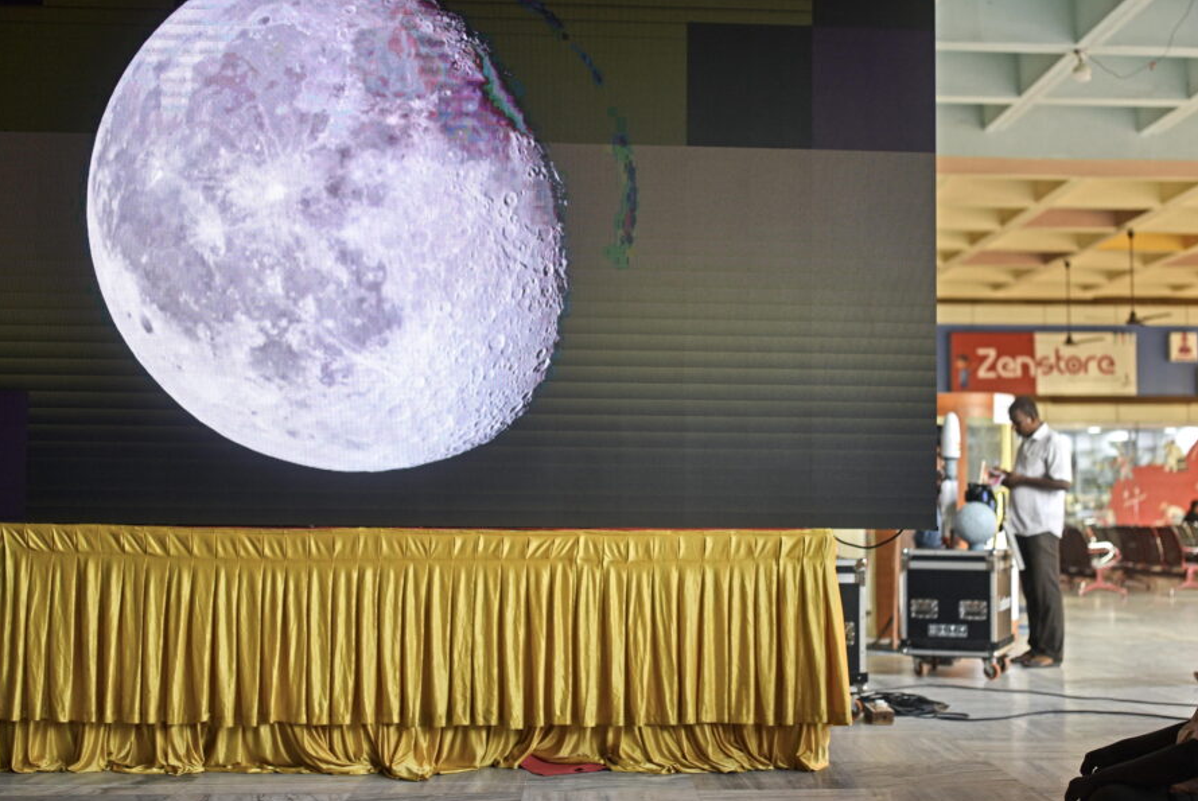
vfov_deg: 29.3
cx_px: 682
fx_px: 1532
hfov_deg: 42.6
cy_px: 427
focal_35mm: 46
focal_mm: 40
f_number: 1.4
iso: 160
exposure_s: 1/500
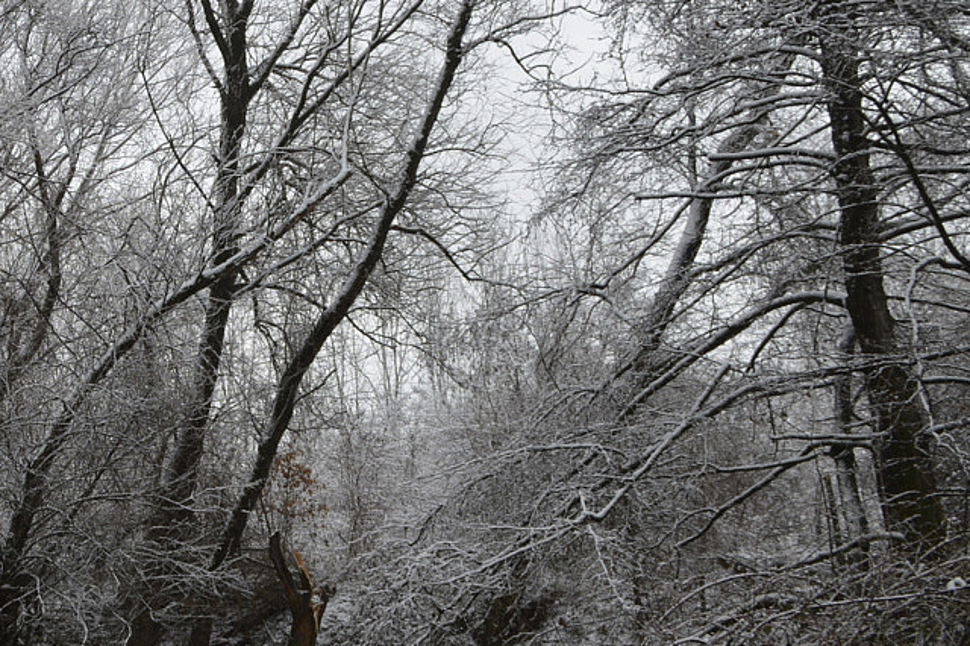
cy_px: 103
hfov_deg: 24.7
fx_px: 2020
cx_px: -155
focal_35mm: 75
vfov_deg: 18.0
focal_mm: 20
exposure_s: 1/200
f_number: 7.1
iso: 100
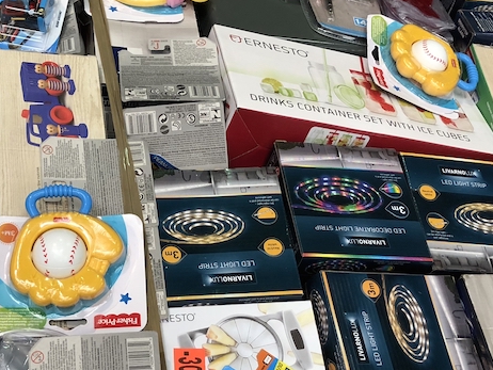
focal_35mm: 62
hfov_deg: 31.0
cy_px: 231
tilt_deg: -53.5
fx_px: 883
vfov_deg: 23.6
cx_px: 169
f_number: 1.8
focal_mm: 4
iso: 40
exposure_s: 1/33
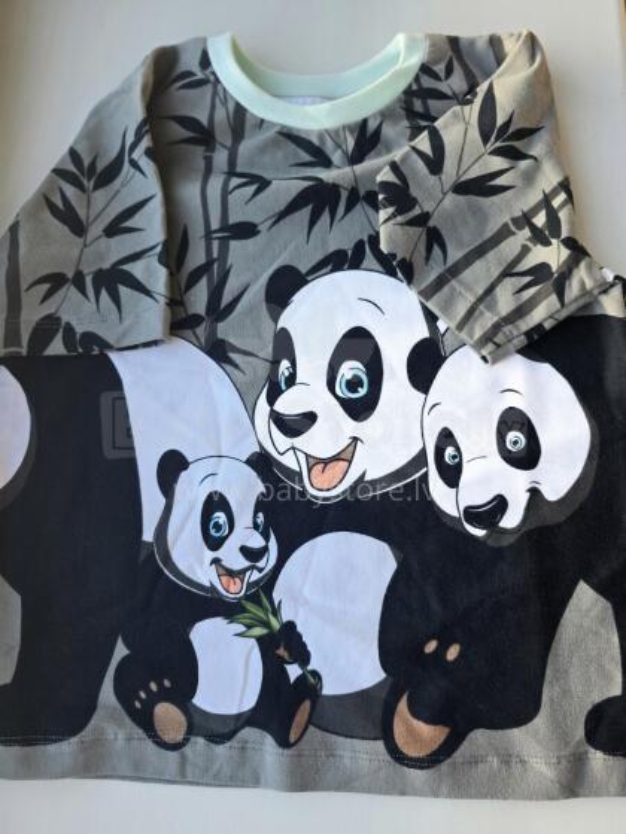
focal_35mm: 23
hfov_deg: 58.9
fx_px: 555
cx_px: 313
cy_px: 417
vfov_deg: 73.9
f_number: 1.7
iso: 160
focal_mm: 6.3
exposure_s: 1/359
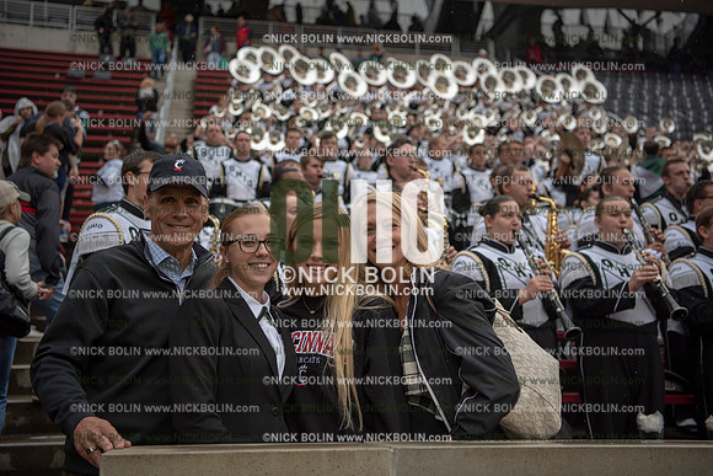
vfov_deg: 29.9
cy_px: 238
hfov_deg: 43.6
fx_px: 891
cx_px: 356
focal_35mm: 45
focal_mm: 45
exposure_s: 1/1000
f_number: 2.8
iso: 250
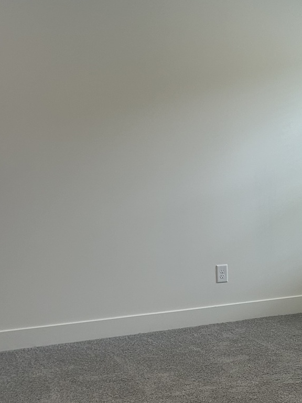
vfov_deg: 24.9
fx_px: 907
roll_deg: -1.7
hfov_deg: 18.4
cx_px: 307
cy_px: 276
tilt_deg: -11.3
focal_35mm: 78
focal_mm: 5.7
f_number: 1.5
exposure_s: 1/120
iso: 64
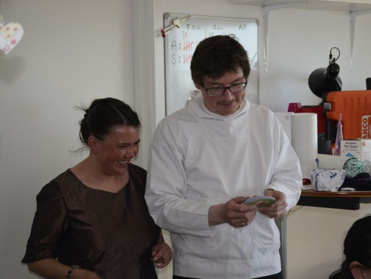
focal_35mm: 92
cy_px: 140
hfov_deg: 21.3
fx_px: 986
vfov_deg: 16.1
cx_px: 209
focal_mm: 56
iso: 200
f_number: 5
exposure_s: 1/100
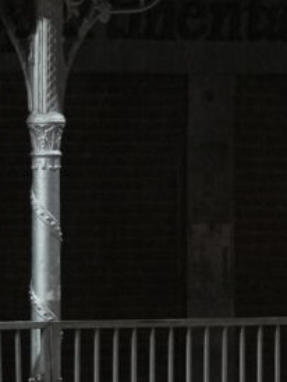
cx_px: 458
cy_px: 51
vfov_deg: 4.2
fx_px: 5204
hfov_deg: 3.1
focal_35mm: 471
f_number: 2.2
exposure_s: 1/160
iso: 1600
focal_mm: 35
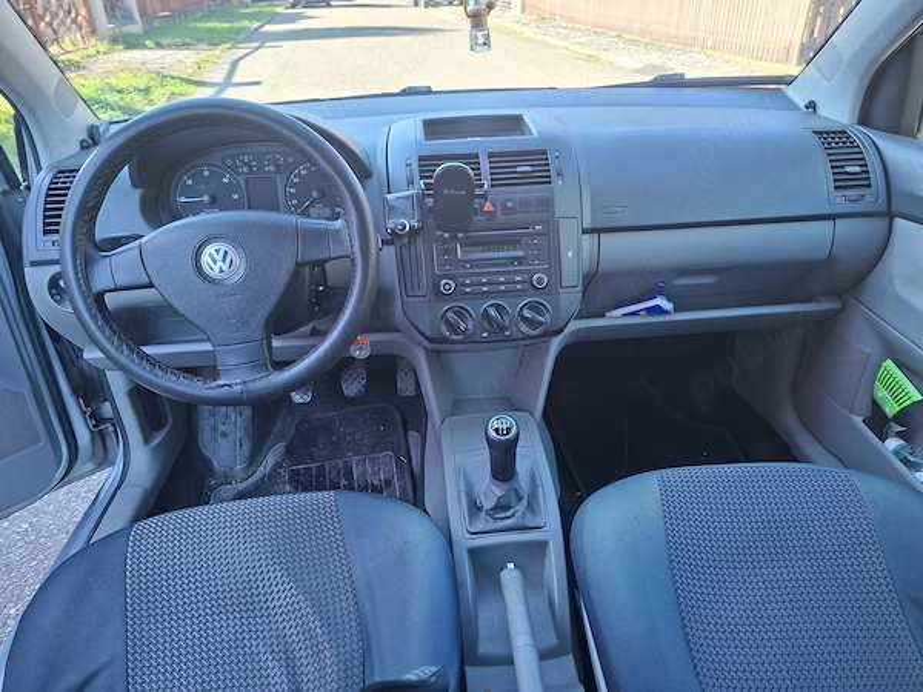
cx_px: 462
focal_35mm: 23
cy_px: 346
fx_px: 613
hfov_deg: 73.9
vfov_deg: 58.9
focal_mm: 5.54
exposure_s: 1/100
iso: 100
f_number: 1.8
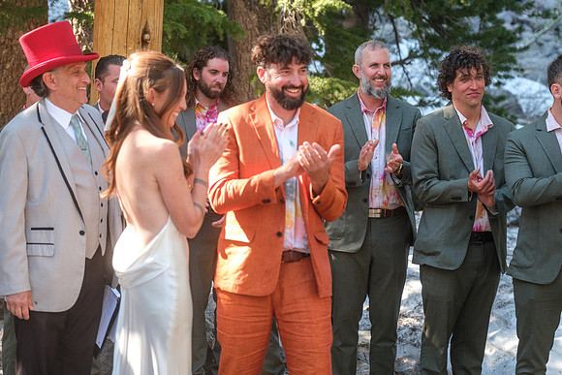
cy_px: 188
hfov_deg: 22.1
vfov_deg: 14.9
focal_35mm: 92
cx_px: 281
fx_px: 1436
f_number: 3.2
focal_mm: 61
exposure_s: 1/240
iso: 400
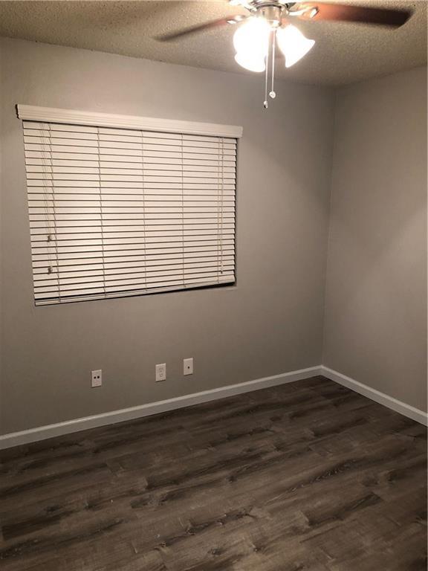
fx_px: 462
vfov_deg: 63.4
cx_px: 214
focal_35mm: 28
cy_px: 286
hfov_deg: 49.7
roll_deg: -0.7
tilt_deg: -11.1
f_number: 1.8
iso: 64
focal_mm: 3.99
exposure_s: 1/15
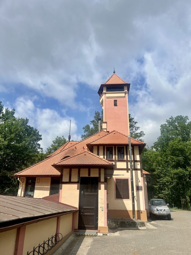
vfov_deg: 67.3
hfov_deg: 53.1
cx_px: 96
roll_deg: -1.4
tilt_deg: +22.0
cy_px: 128
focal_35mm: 26
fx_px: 191
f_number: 1.5
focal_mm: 5.7
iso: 50
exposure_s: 1/6579
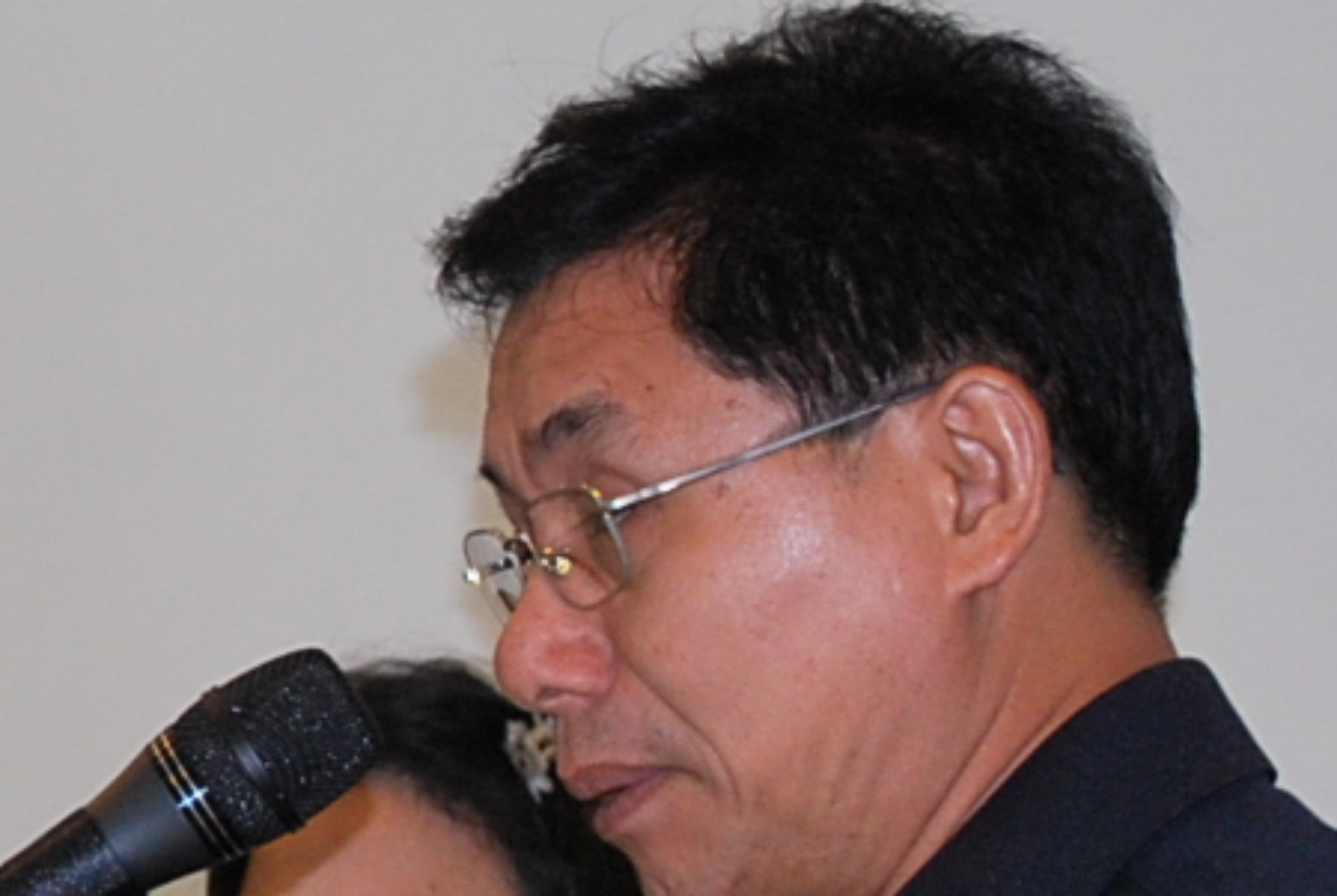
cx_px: -917
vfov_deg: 6.1
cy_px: 595
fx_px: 8413
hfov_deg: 8.8
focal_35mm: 226
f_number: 5.3
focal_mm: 35
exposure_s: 1/25
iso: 400
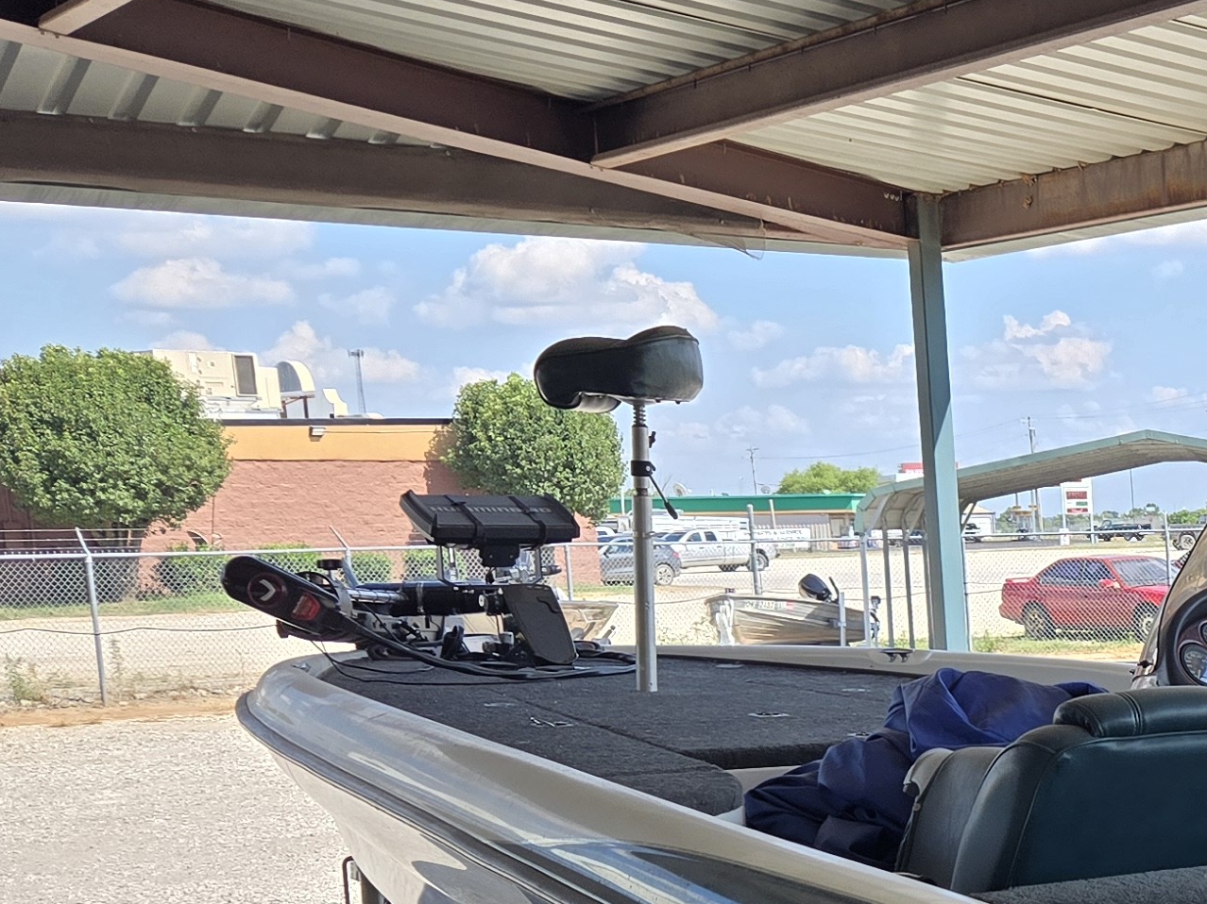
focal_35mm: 72
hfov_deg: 23.6
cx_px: 1607
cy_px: 907
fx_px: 2510
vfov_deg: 19.8
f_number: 1.8
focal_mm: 5.4
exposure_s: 1/970
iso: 25
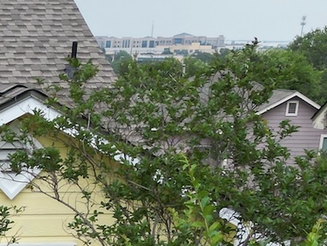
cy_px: 405
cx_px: -244
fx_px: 1134
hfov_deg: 14.6
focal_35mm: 120
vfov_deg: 11.6
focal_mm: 6.72
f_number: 1.7
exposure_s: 1/1600
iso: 120
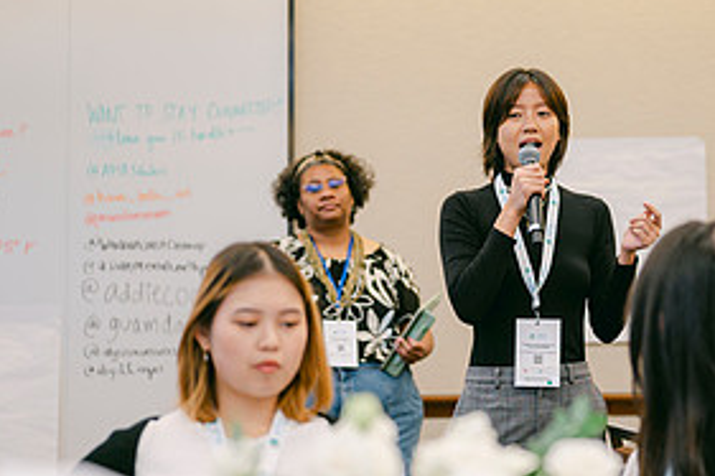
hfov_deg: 19.2
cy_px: 196
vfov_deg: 12.9
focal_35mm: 106
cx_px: 527
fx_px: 2104
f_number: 2
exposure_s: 1/100
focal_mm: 50
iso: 500
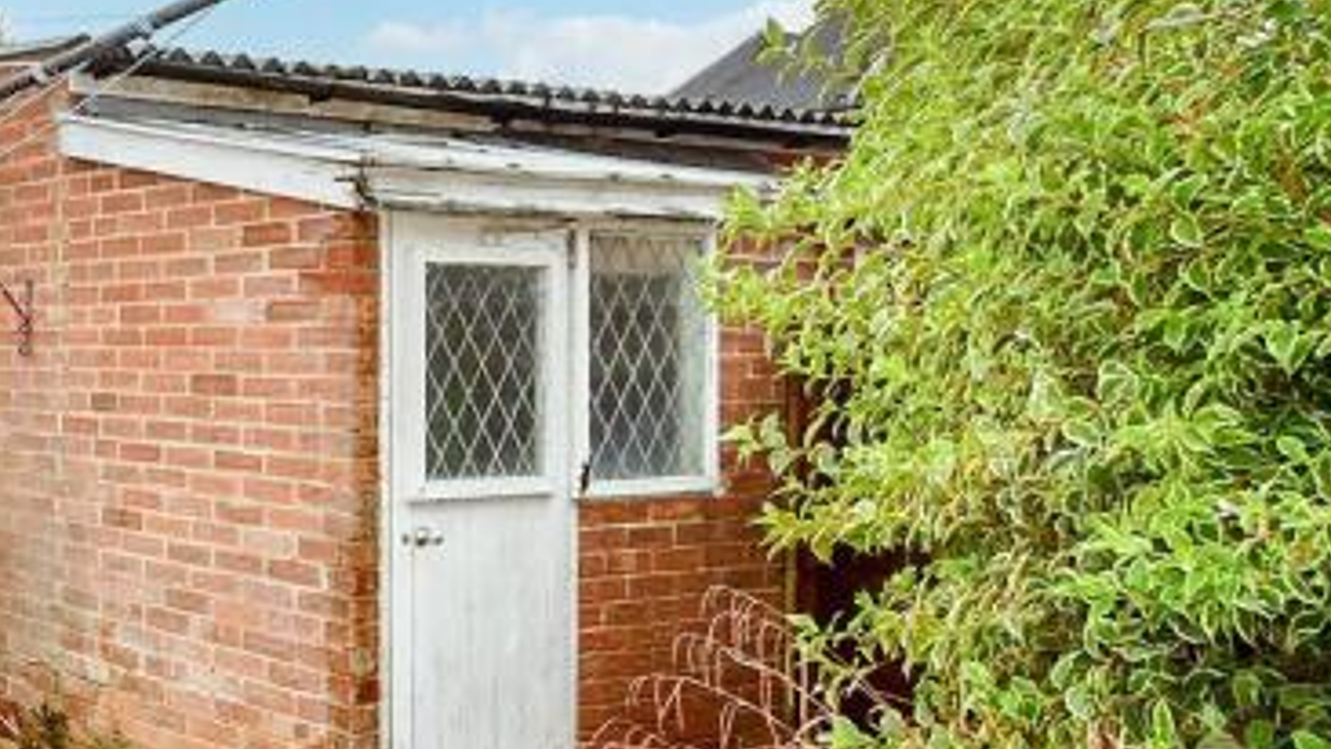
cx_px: -251
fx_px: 1553
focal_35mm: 44
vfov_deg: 27.1
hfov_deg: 36.3
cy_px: 318
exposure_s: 1/200
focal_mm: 10
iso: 320
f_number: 8
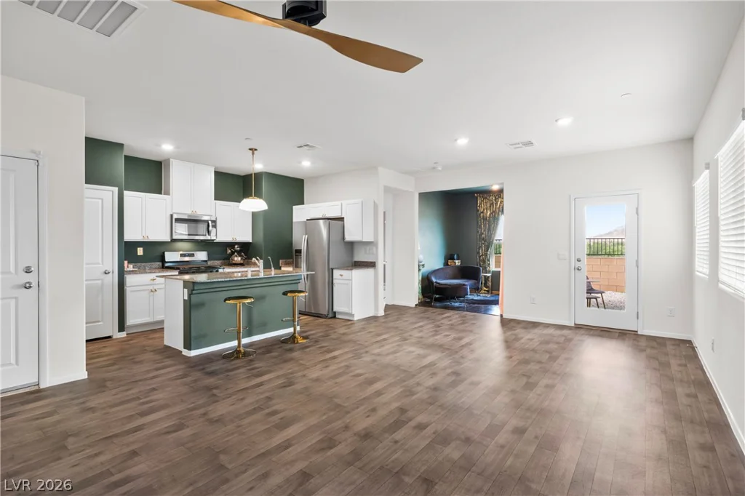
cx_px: 372
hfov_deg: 93.3
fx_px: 352
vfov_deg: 70.4
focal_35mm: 17
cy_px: 248
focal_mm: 17
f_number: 8
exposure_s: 1/60
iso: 400
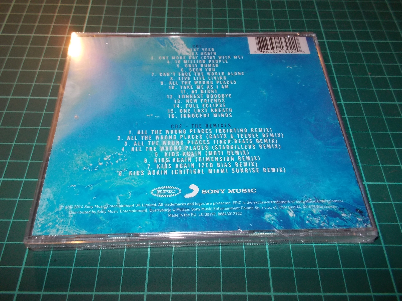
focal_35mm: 29
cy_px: 150
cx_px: 201
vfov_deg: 48.2
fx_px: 337
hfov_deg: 61.7
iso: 200
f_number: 3.3
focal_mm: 4.1
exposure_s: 1/30
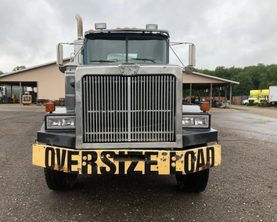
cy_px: 110
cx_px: 128
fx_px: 262
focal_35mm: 32
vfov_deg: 45.8
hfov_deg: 55.6
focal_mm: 3
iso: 25
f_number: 1.8
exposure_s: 1/435
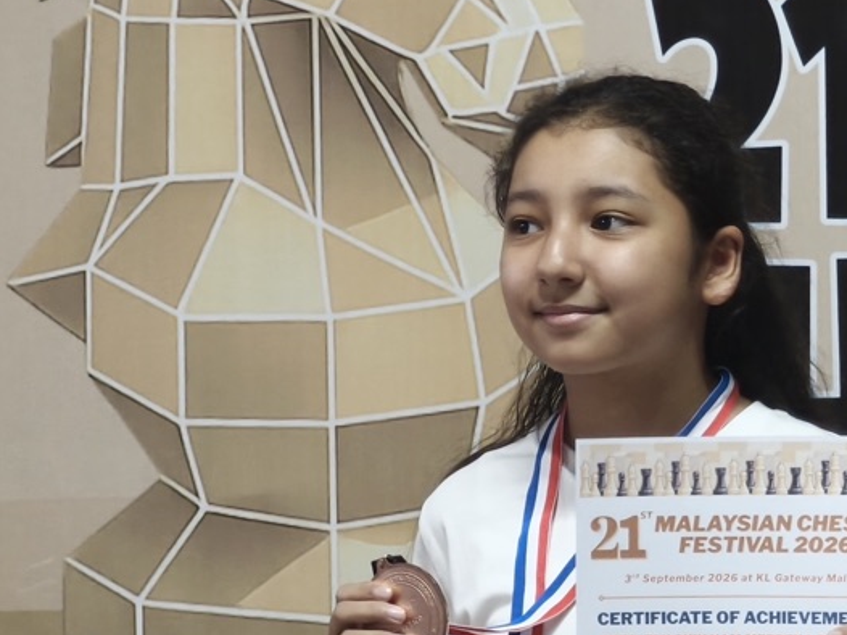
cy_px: 226
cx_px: 461
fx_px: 3424
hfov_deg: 14.1
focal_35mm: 140
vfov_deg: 10.6
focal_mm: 7.1
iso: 800
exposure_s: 1/50
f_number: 1.9
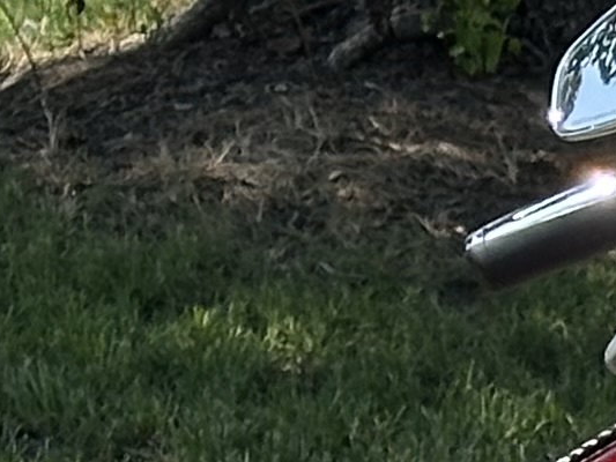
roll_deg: -0.9
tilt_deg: -15.0
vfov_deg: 4.0
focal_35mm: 363
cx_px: 567
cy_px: 1044
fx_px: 6461
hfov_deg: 5.4
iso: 64
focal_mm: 6.86
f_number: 1.78
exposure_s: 1/2070
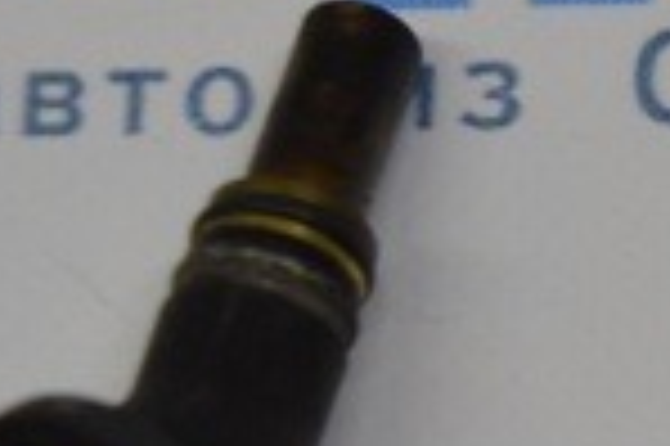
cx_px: 1583
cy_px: 457
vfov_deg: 5.5
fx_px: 4610
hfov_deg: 7.7
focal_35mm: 248
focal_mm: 24
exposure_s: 1/125
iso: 400
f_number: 5.6
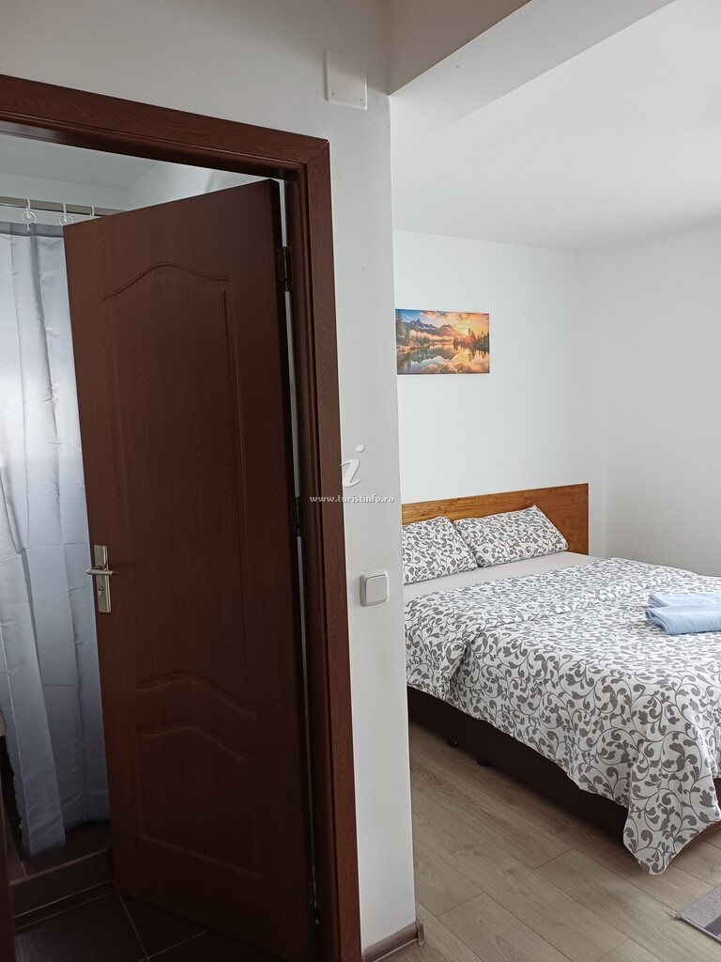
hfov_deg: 54.9
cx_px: 360
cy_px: 481
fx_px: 694
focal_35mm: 25
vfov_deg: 69.4
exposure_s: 1/50
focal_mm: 4.65
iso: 200
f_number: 1.8
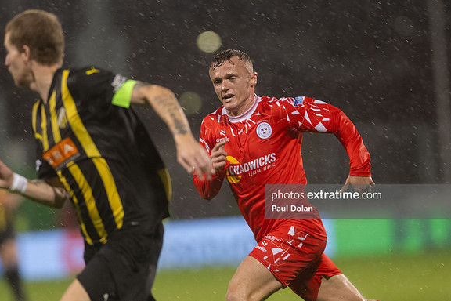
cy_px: 150
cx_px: 226
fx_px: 5675
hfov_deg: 4.6
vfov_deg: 3.0
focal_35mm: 453
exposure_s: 1/1000
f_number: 2.8
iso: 2000
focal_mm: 300
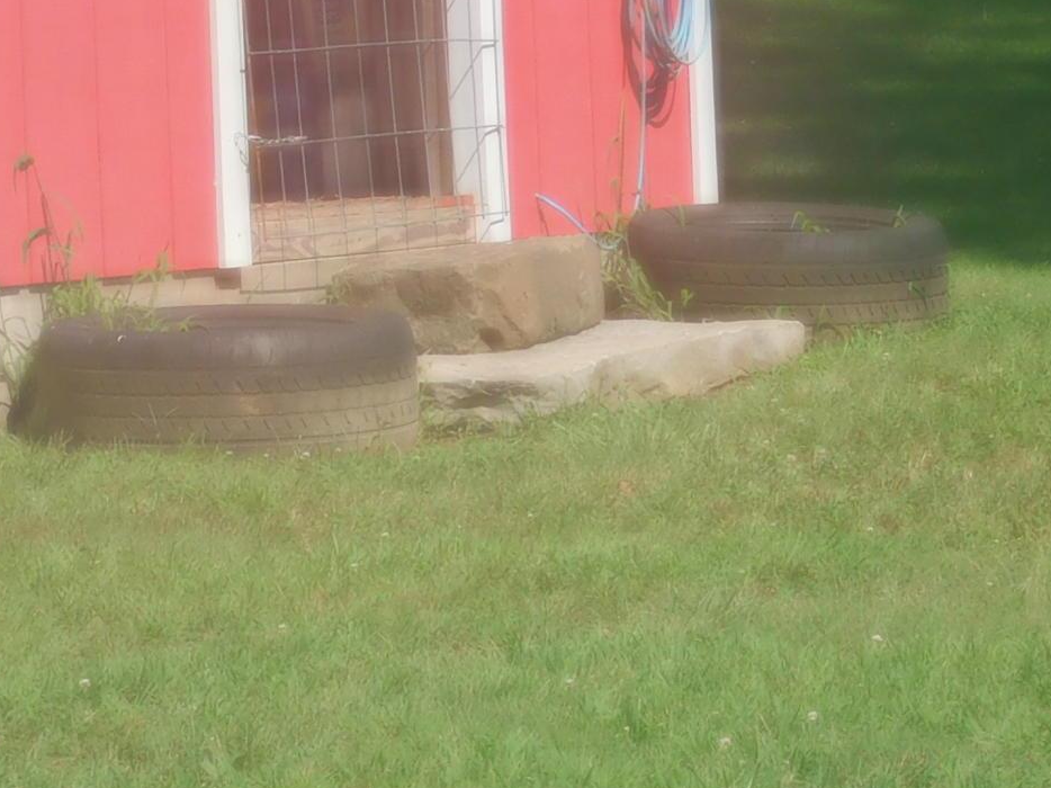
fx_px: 6435
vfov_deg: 7.0
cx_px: 109
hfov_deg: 9.3
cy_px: -163
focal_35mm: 212
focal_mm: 11.7
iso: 125
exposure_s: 1/800
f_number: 4.2
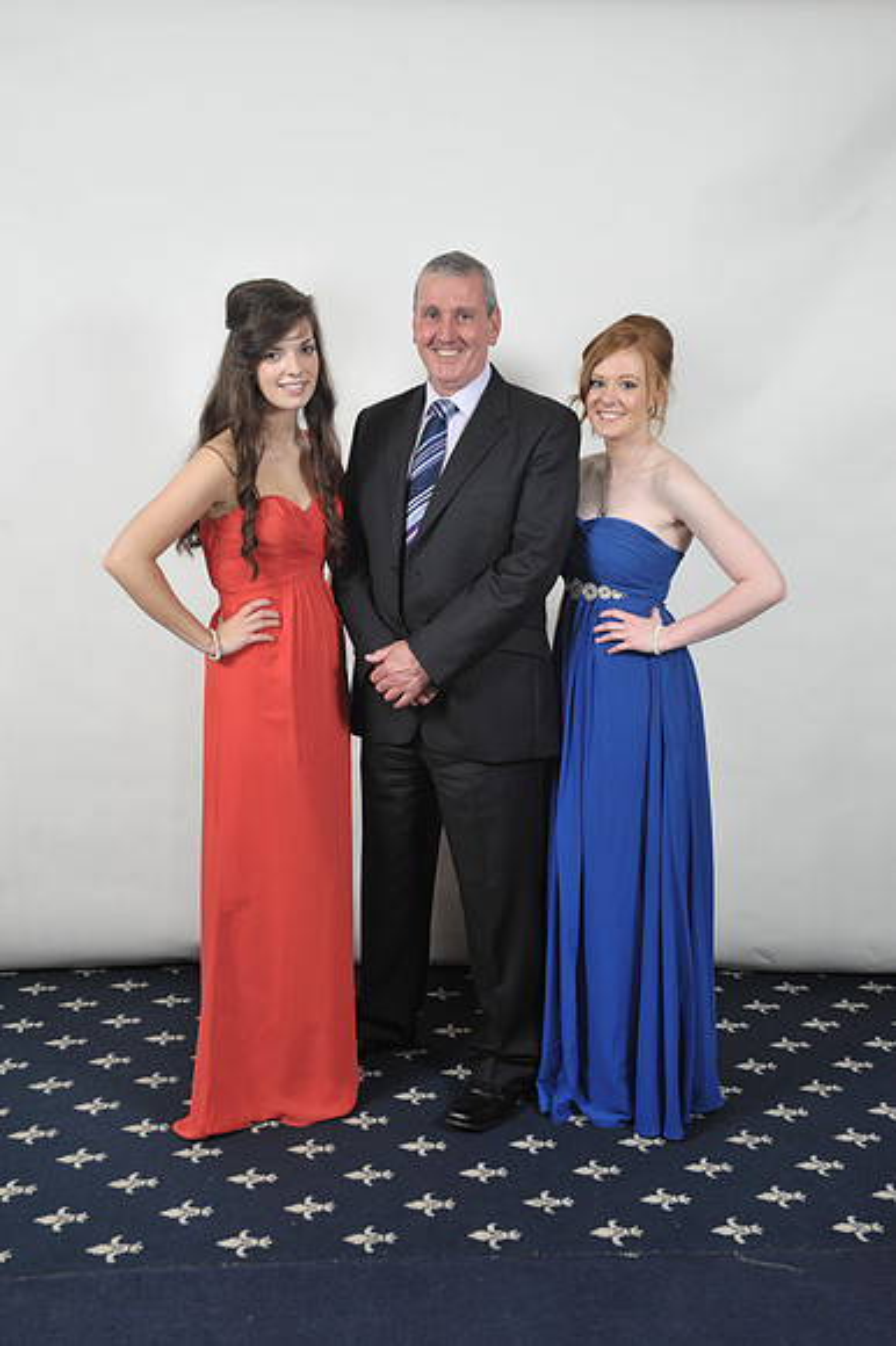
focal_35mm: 42
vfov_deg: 46.4
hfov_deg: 31.9
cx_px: 448
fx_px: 1570
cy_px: 673
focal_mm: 42
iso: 1000
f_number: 7.1
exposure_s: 1/160
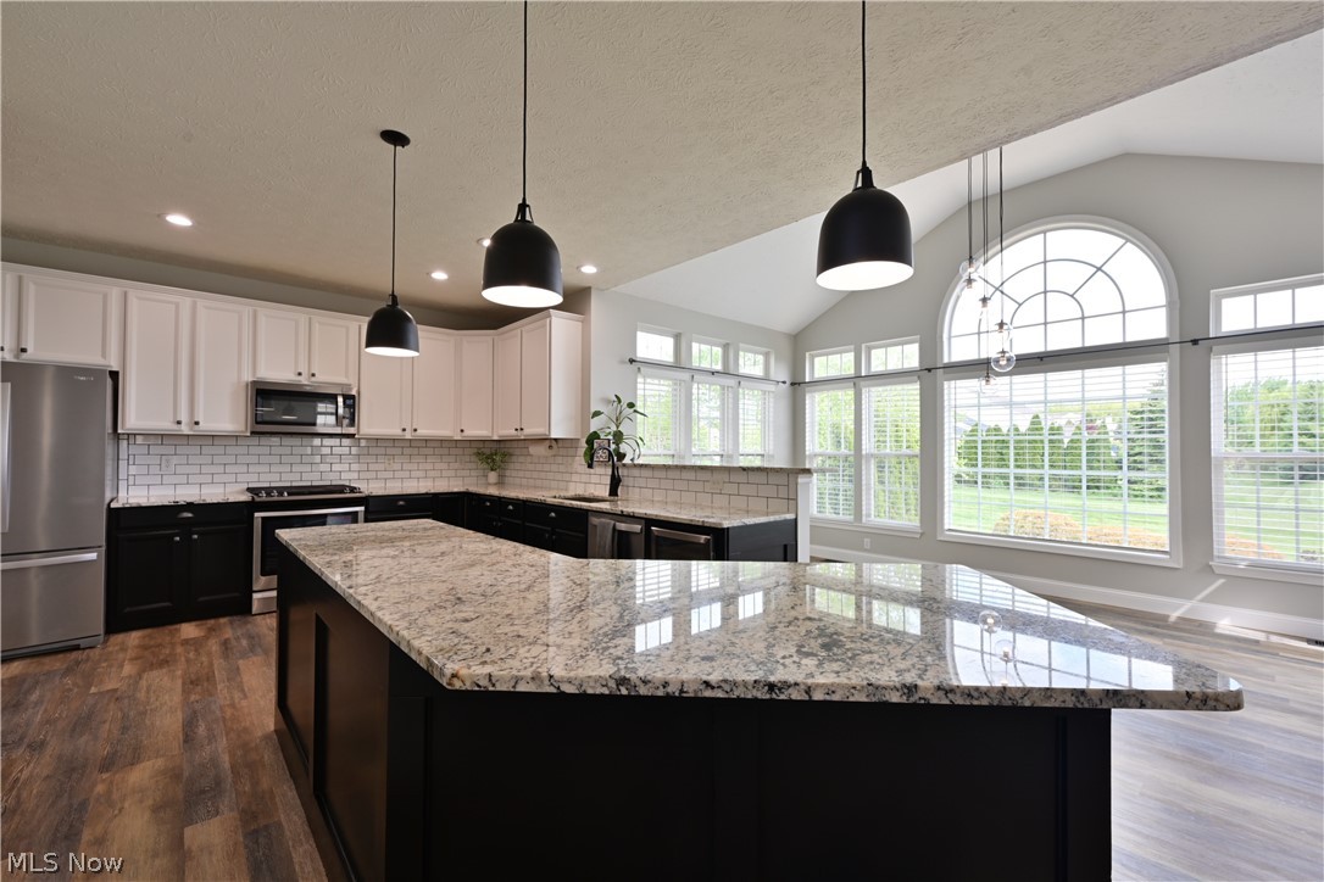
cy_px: 441
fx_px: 552
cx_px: 662
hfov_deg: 100.4
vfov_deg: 77.3
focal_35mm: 15
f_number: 9
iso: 400
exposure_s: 1/30
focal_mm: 15
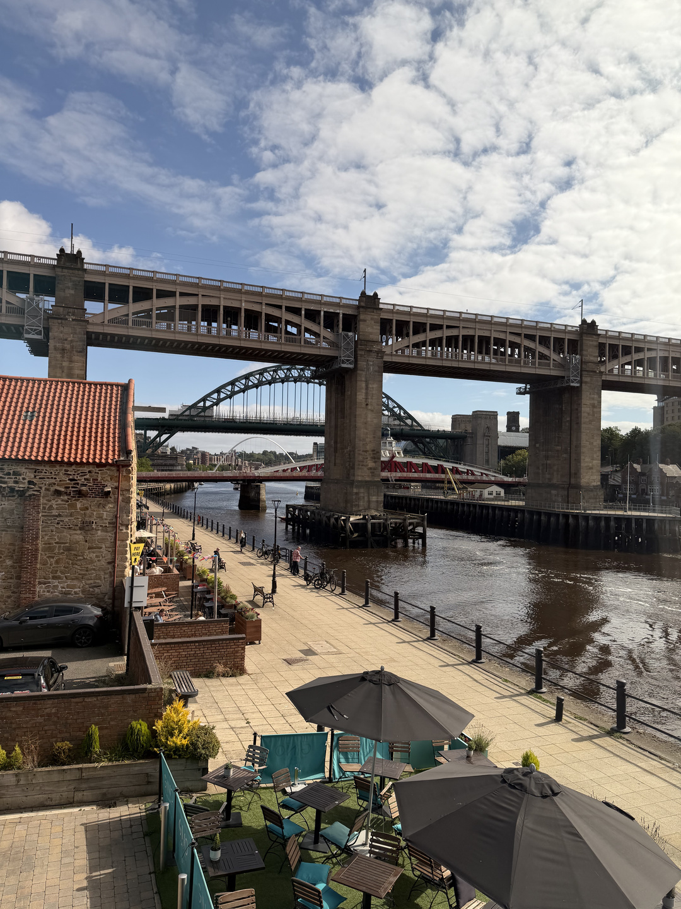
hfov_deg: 56.8
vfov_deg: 71.6
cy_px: 454
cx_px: 340
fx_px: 630
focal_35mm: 24
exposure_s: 1/4167
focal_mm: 6.76
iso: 80
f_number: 1.78
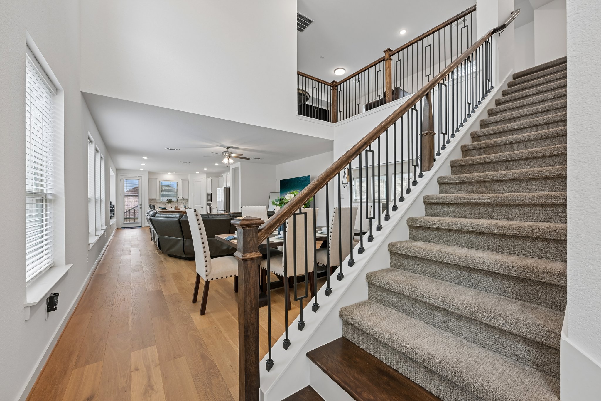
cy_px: 200
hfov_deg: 104.3
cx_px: 300
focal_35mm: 14
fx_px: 234
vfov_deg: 81.2
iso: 160
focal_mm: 14
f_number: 6.7
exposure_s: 1/15
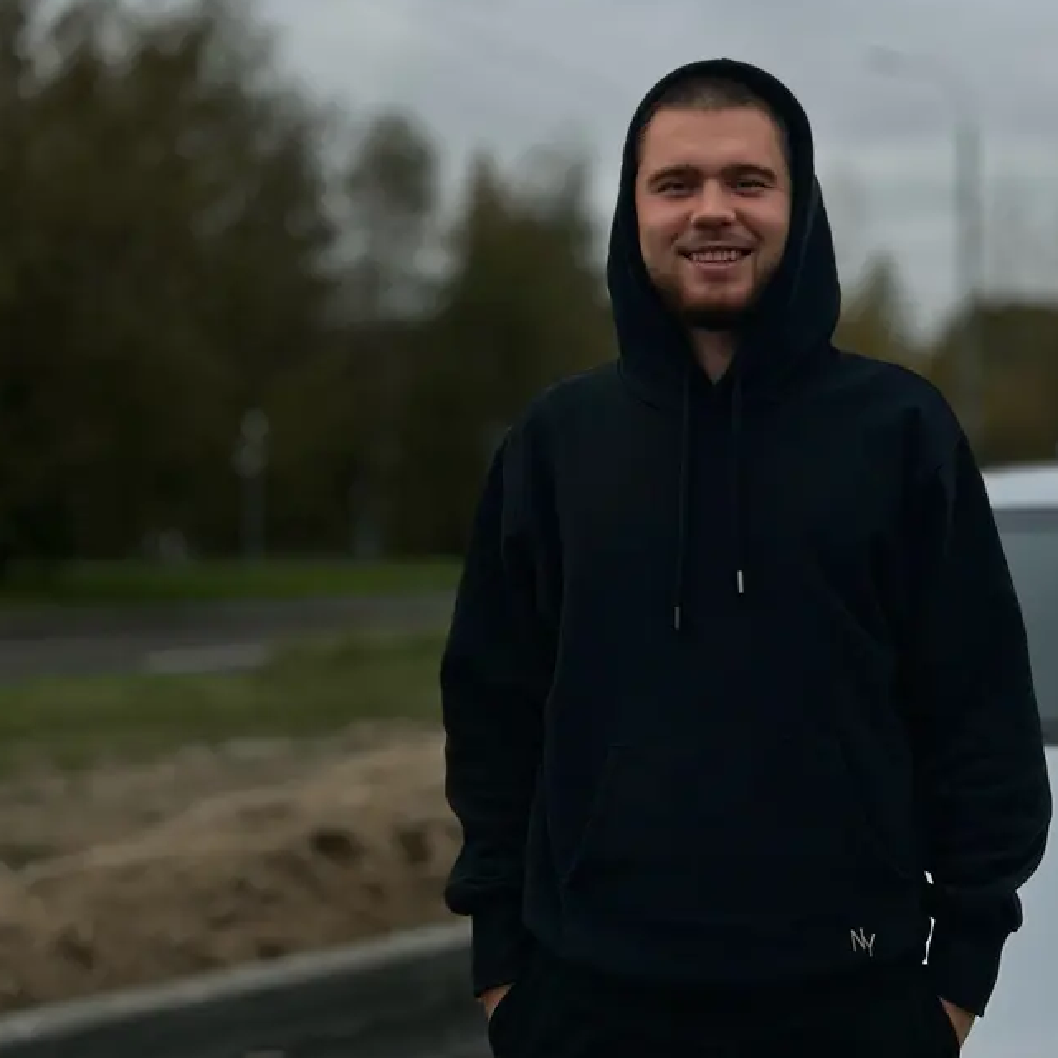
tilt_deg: +1.7
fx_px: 1694
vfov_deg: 34.6
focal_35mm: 49
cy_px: 422
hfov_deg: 34.3
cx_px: 724
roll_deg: -1.0
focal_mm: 5.7
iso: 50
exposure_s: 1/10309
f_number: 1.5
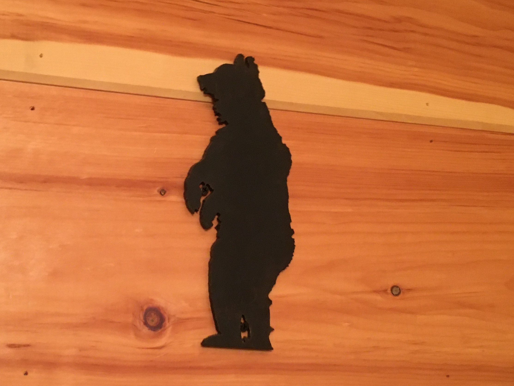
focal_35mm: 29
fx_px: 431
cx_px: 257
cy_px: 193
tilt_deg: +10.4
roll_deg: -0.7
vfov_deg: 48.2
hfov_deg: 61.7
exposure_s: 1/17
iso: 200
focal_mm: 4.15
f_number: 2.2
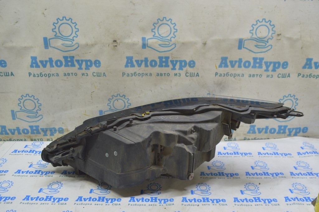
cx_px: 160
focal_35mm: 33
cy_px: 106
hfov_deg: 57.3
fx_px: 292
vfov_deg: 39.9
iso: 400
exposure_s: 1/20
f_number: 5.6
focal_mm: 22
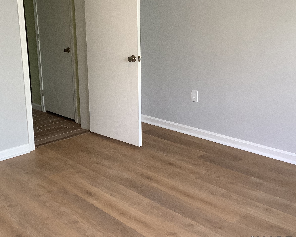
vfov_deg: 35.5
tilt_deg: -13.5
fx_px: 368
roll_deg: +1.7
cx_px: 105
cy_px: 93
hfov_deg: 43.4
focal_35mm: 42
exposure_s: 1/60
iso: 80
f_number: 2.4
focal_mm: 3.3
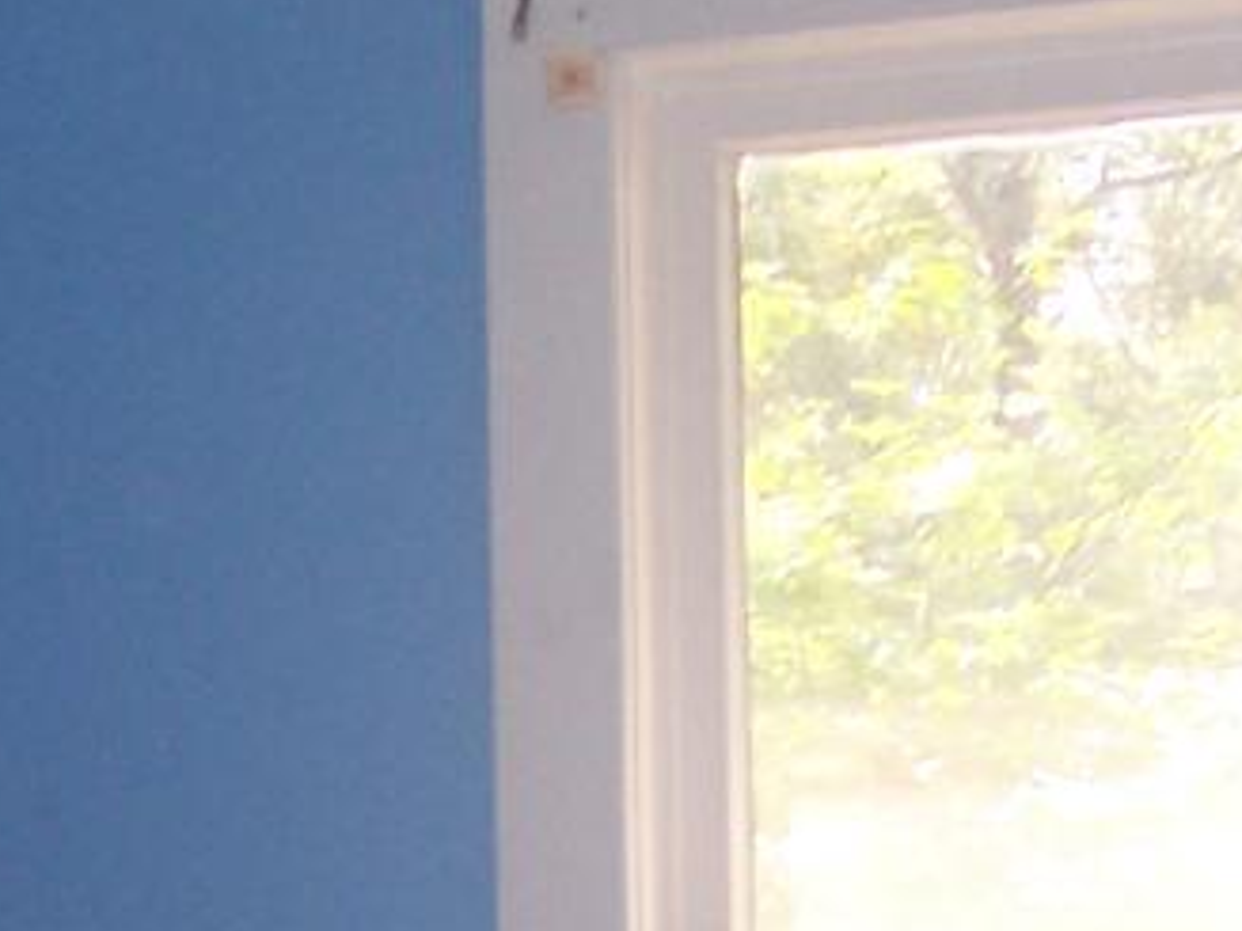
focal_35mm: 133
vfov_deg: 10.8
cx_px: 182
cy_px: 1368
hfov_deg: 14.7
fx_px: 4770
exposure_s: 1/60
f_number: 2.7
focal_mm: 5.6
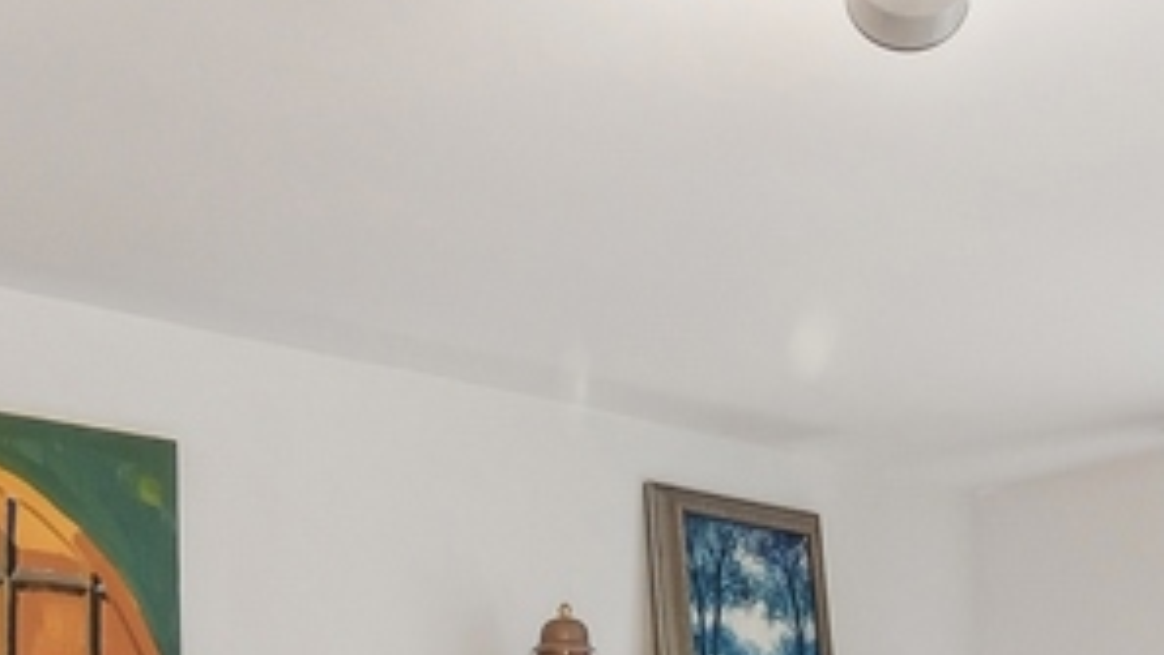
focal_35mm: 103
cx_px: 431
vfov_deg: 10.9
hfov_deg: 20.7
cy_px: 1243
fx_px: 3179
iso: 200
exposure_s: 1/5
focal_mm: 12
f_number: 8
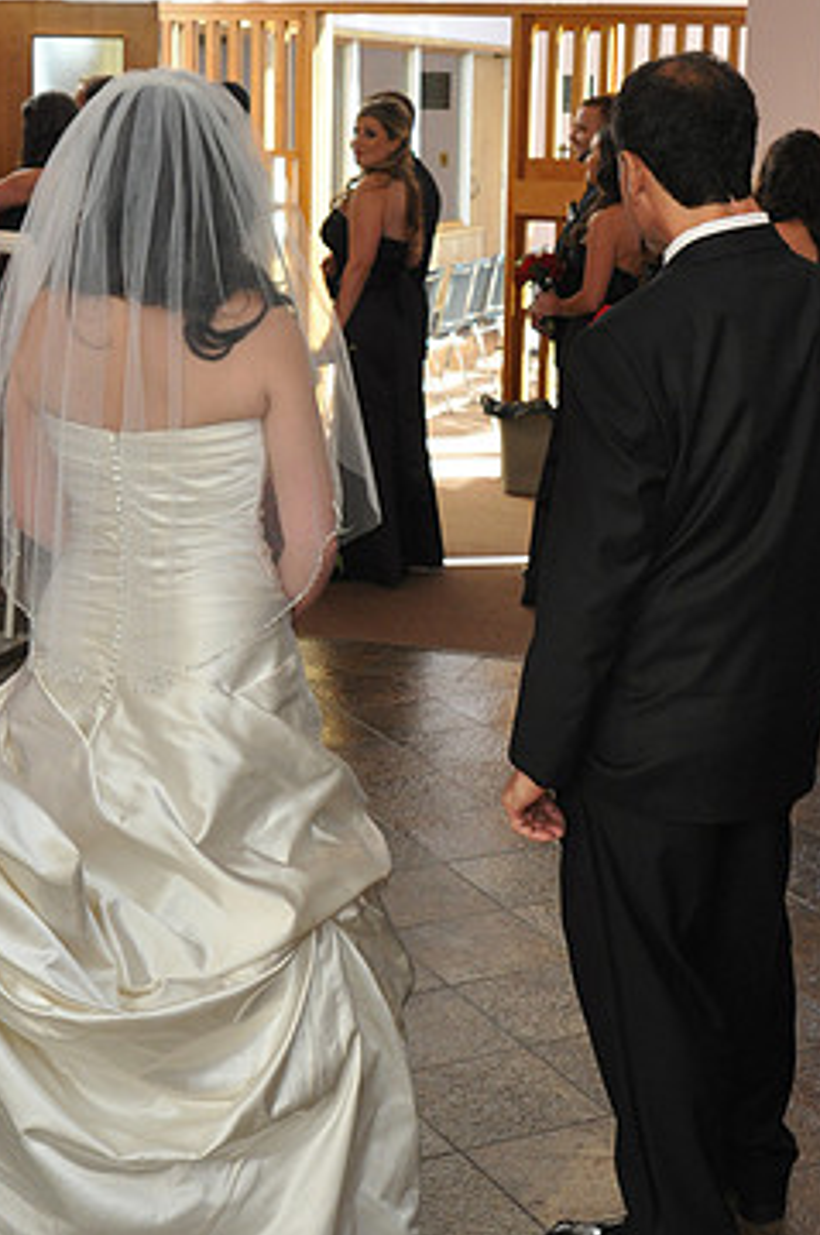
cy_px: 590
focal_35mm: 58
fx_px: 1987
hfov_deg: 23.3
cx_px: 448
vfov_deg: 34.5
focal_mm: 24
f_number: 5
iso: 800
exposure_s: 1/125
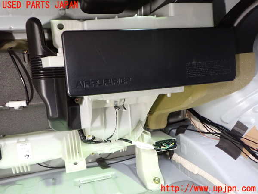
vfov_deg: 46.8
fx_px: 224
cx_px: 129
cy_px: 97
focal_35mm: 30
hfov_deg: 60.0
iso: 800
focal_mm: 5.4
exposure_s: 1/30
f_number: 2.3
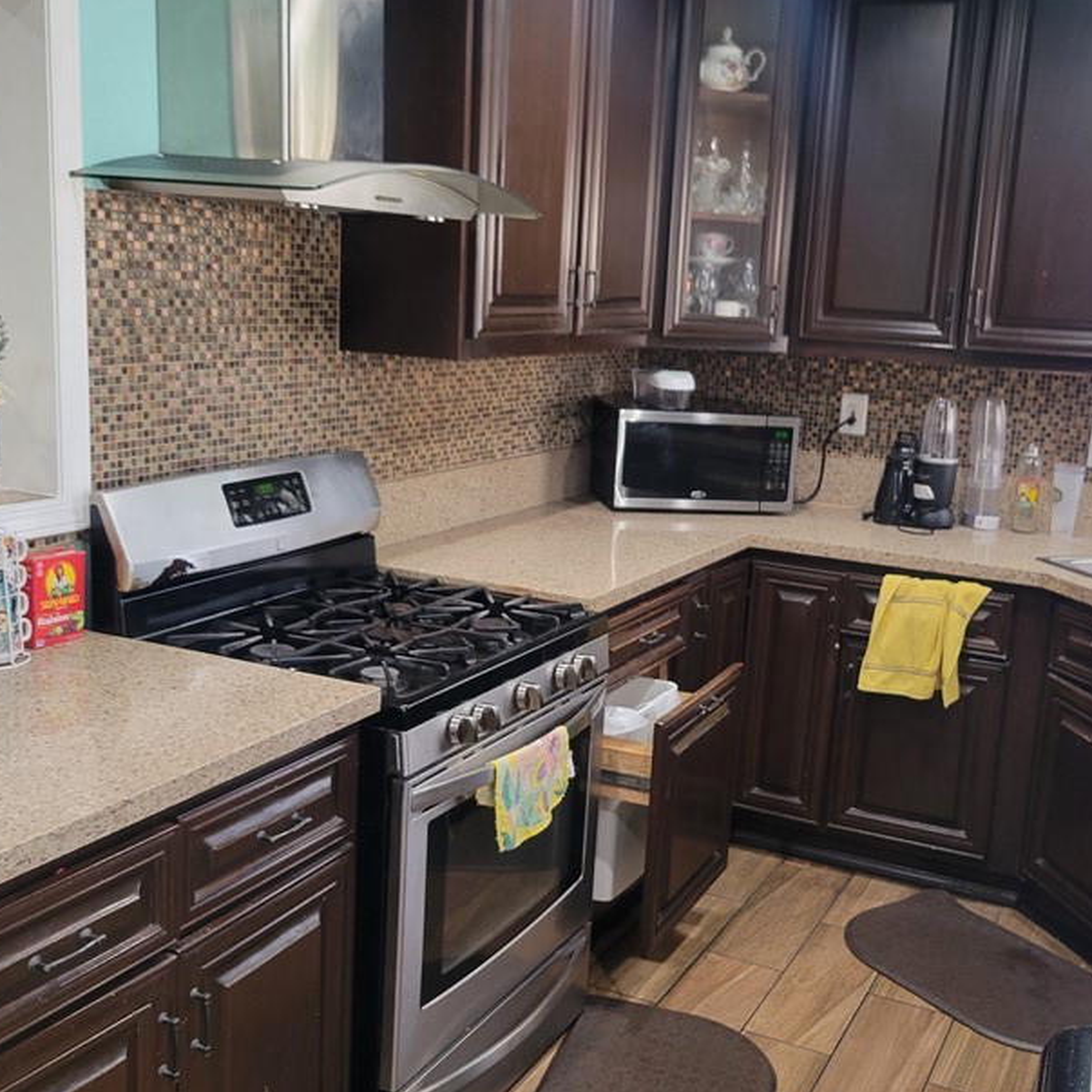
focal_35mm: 39
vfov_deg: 42.8
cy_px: 560
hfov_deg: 42.7
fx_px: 1392
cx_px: 639
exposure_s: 1/60
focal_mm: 5.4
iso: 250
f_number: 1.8
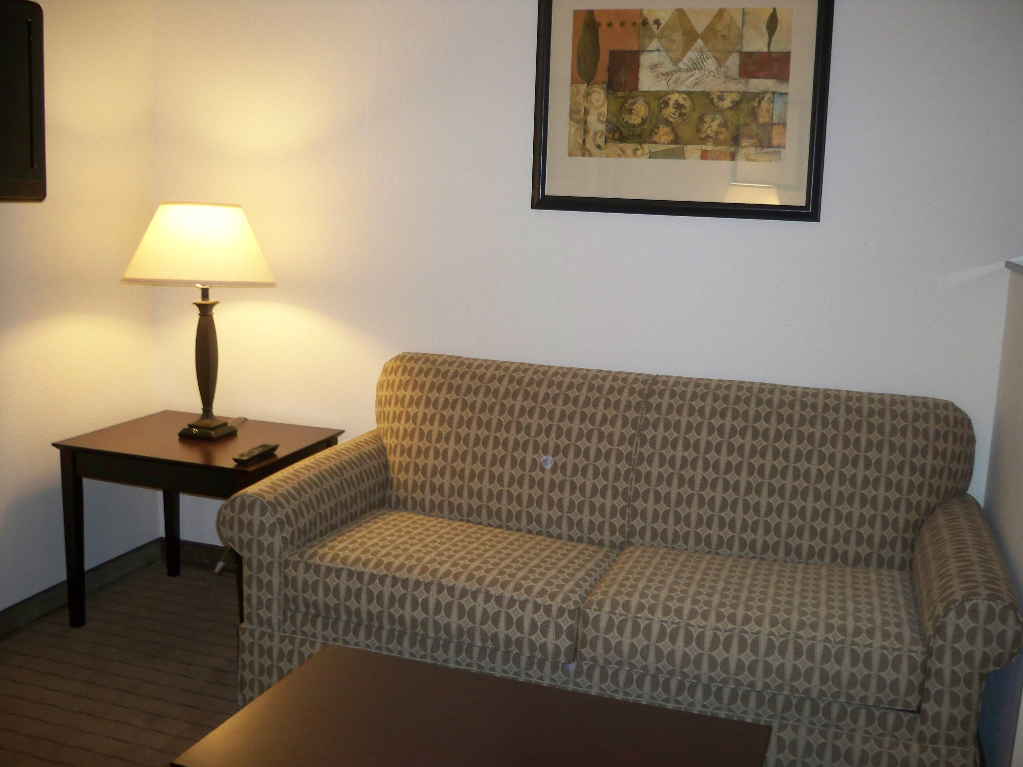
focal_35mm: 35
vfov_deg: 40.7
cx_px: 512
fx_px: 1034
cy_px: 384
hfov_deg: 52.6
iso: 200
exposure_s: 1/60
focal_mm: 6.3
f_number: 3.1
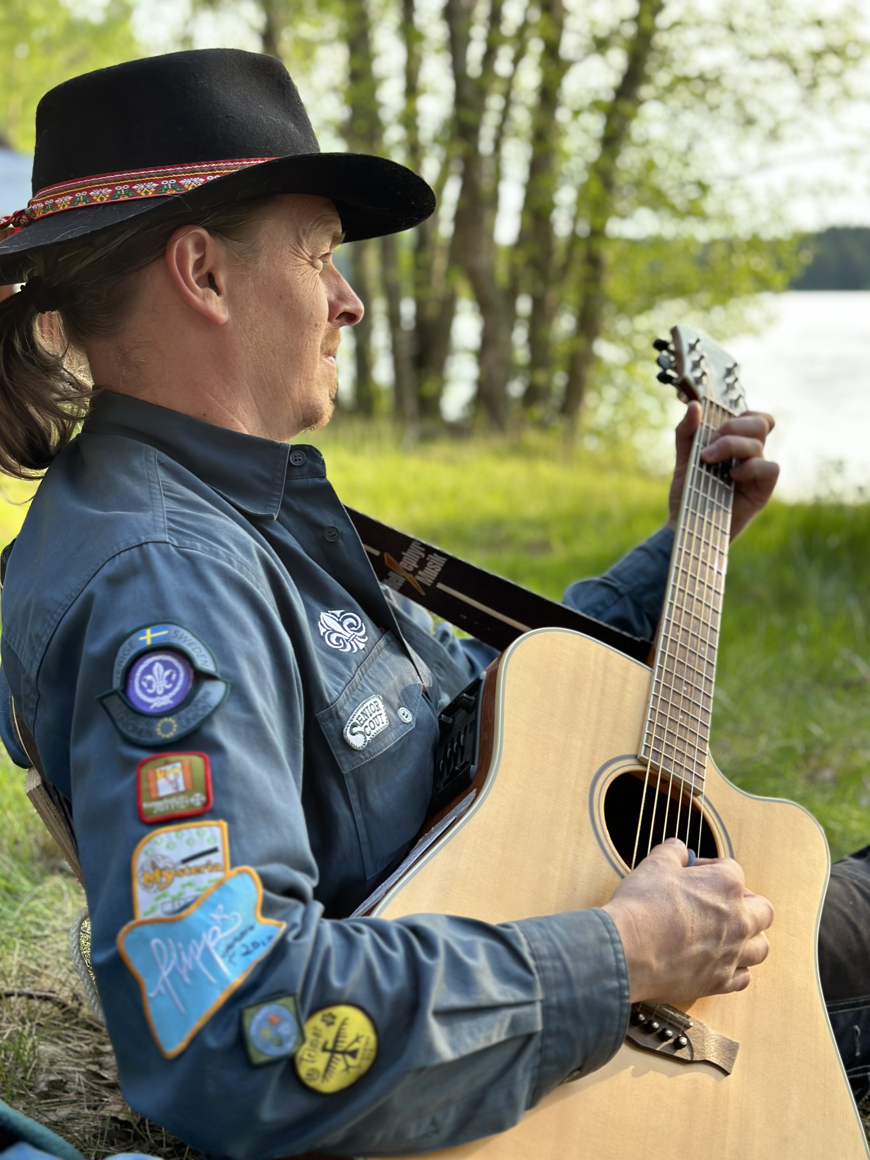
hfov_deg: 30.3
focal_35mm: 48
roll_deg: +1.3
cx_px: 435
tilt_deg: -10.4
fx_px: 1609
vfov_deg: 39.7
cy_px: 580
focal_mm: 6.86
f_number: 1.78
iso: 80
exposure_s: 1/260
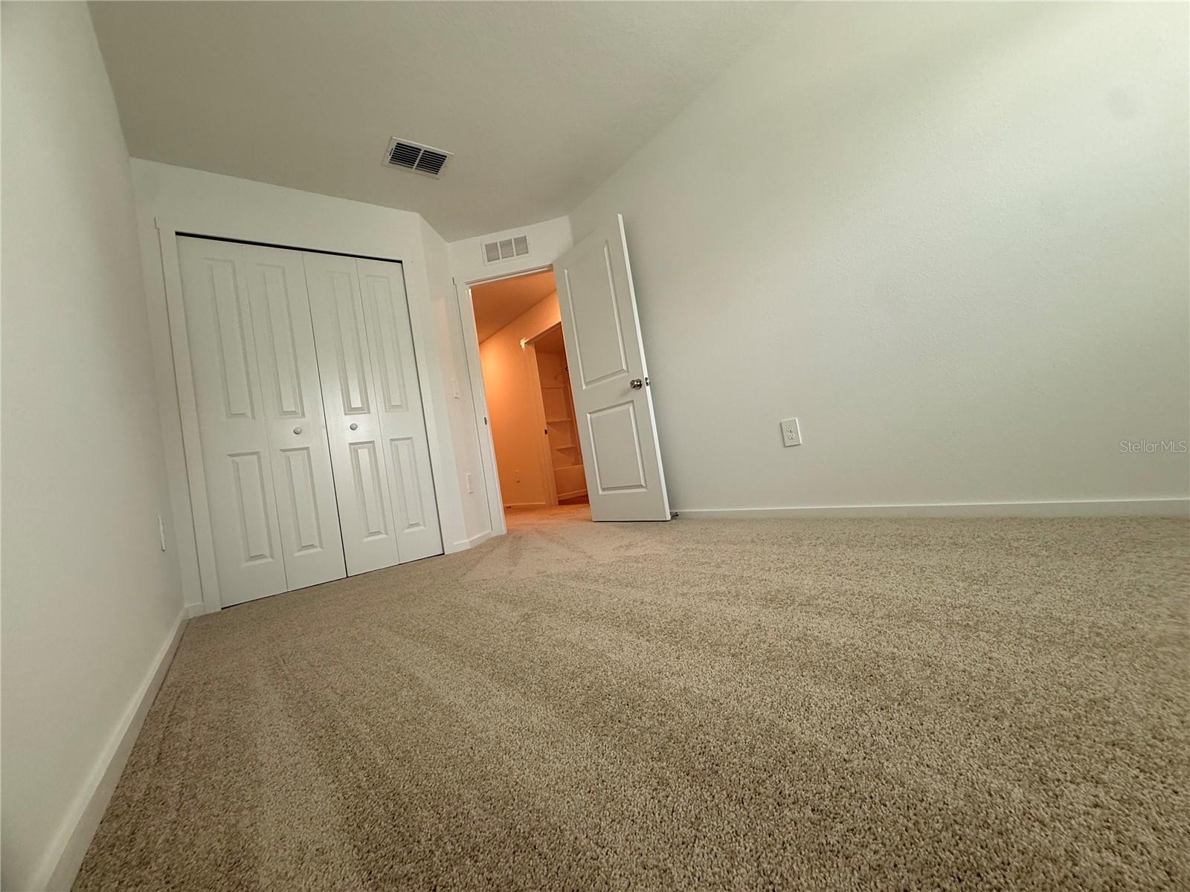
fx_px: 481
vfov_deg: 85.7
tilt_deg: +2.7
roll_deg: +8.9
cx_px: 595
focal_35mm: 14
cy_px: 446
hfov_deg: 102.1
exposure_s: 1/120
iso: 160
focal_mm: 2.22
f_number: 2.2
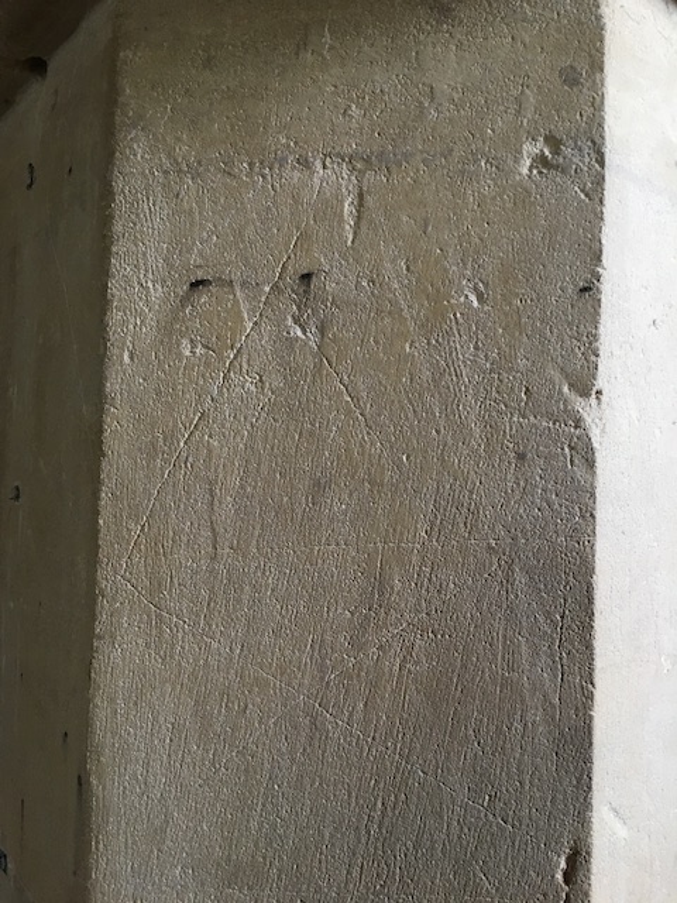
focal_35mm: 29
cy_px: 452
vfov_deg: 61.7
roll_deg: -1.4
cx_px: 338
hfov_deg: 48.2
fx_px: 756
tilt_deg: +1.3
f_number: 2.2
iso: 125
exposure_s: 1/33
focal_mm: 4.15
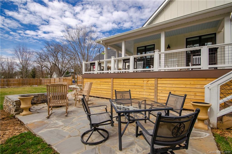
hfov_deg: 95.1
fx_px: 106
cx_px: 116
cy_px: 77
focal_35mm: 16
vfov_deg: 71.7
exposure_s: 1/200
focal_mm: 11
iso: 100
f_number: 10
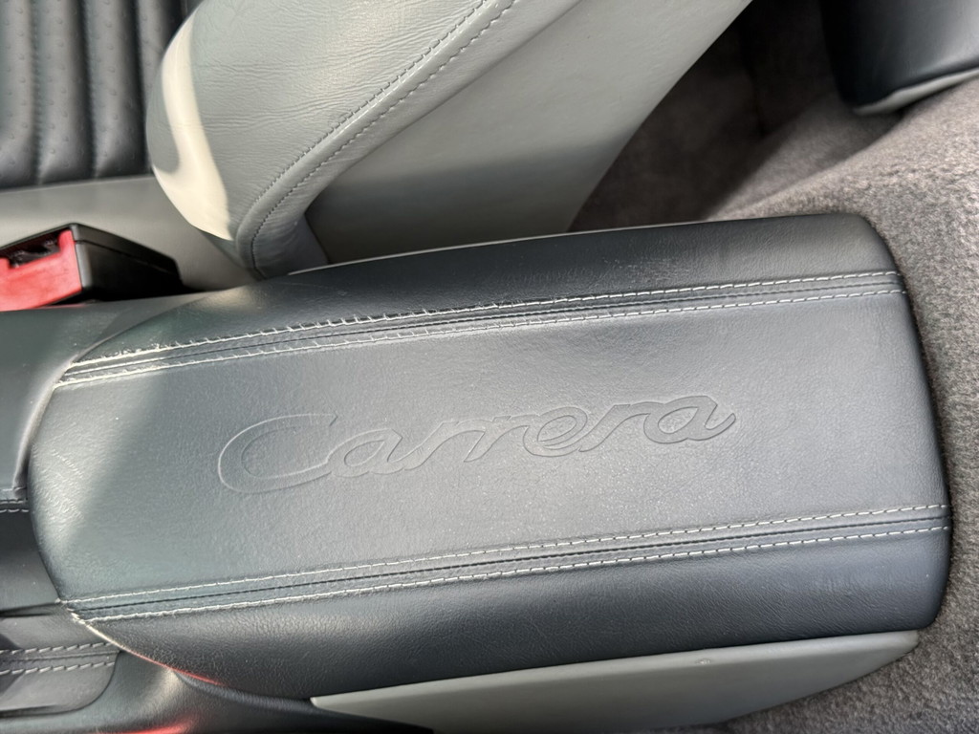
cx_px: 490
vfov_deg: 30.3
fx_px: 1358
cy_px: 367
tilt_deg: -74.5
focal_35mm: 48
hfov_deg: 39.7
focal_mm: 6.76
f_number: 1.78
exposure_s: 1/458
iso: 100
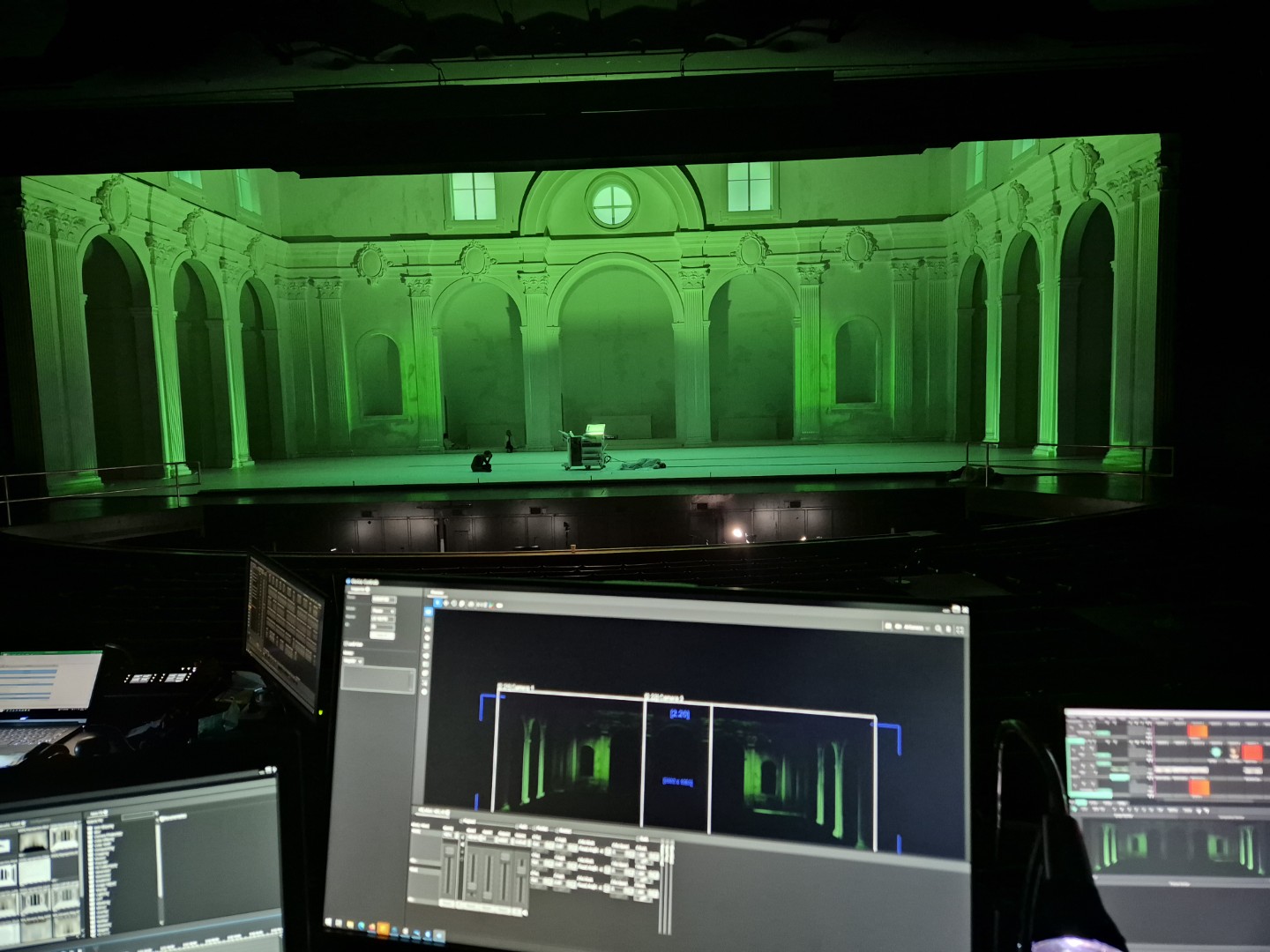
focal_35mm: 23
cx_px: 635
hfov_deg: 73.9
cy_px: 476
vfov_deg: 58.9
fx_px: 844
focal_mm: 5.4
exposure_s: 1/25
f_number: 1.8
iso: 1600
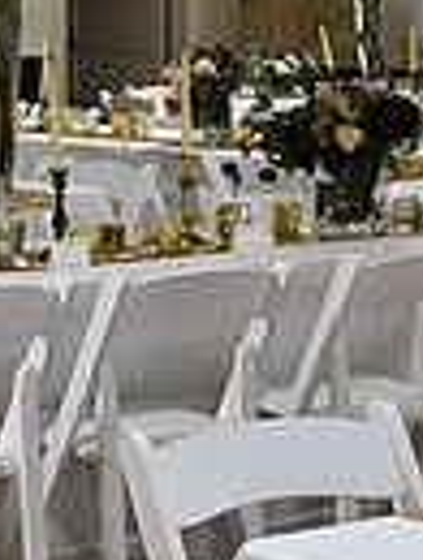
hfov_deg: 8.7
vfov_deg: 11.8
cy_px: 205
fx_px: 2712
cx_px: 604
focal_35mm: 167
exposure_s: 1/400
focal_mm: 26
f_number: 2.8
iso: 1000
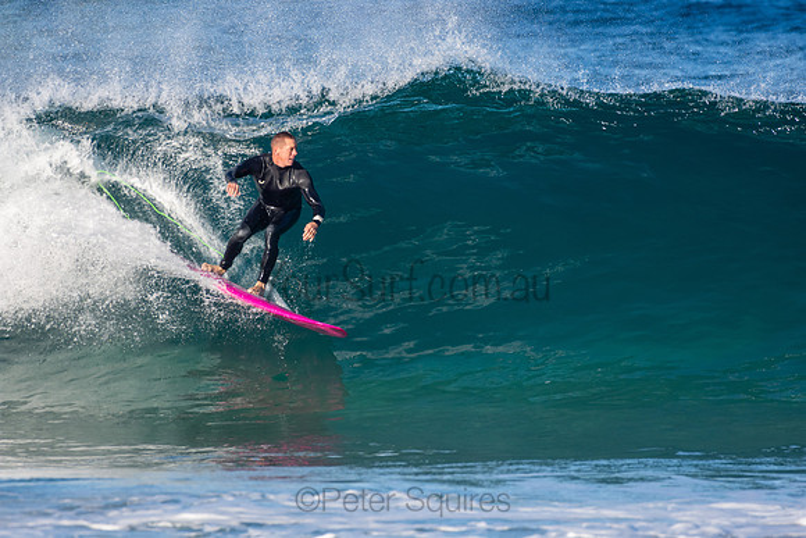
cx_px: 403
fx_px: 16795
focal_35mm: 750
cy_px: 269
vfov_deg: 1.8
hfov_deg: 2.7
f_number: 5.6
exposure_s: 1/1250
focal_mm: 500
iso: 450
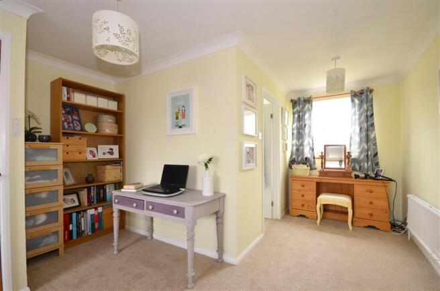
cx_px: 220
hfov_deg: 100.5
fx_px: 183
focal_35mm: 15
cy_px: 146
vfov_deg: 77.0
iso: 200
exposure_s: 1/1.6
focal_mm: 10
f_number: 11
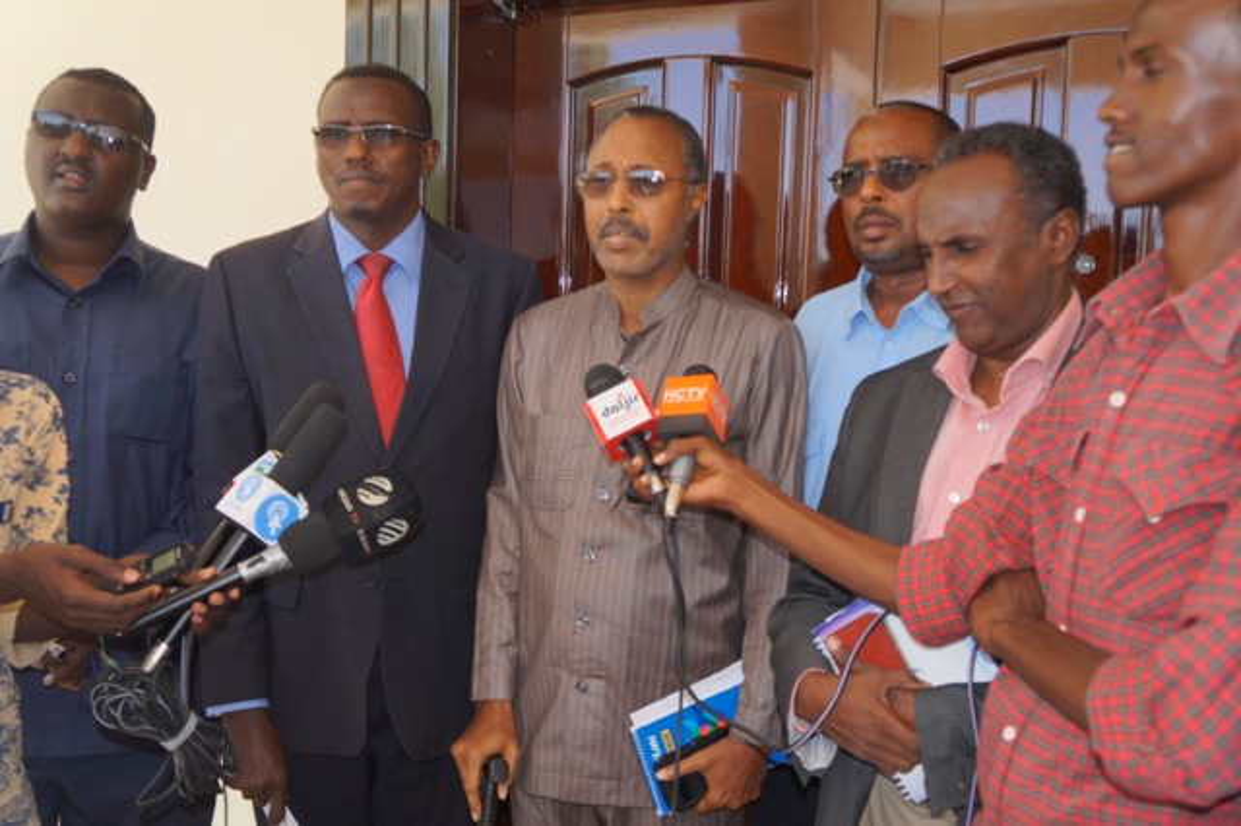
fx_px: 1189
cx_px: 620
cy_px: 413
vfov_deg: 38.3
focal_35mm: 34
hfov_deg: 55.1
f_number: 4
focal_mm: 23
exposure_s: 1/160
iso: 100
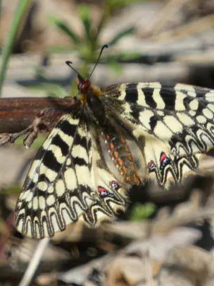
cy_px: 143
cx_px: 123
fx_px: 10461
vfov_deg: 1.6
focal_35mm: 1268
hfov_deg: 1.2
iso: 80
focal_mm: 169.6
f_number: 5.6
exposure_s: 1/160
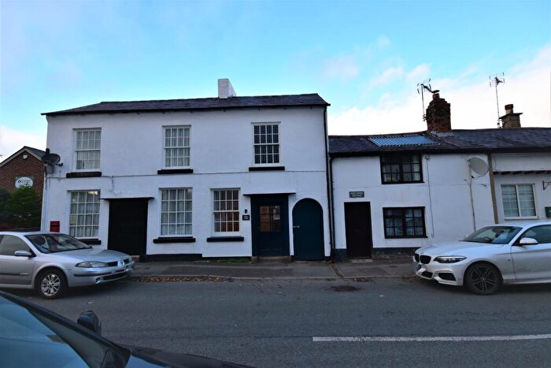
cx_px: 276
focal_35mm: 15
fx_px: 230
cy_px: 184
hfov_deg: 100.4
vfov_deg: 77.4
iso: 400
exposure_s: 1/200
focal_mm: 10
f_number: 10
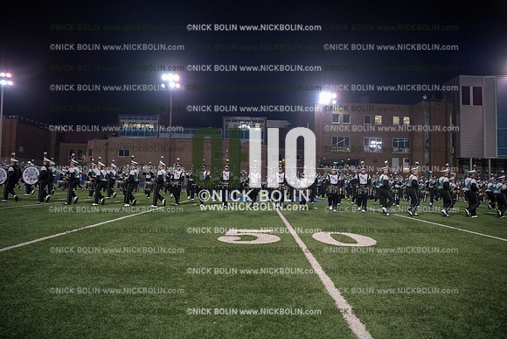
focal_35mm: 24
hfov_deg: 73.7
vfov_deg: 53.2
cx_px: 254
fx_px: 338
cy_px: 170
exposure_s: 1/500
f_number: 3.2
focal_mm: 24
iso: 3200
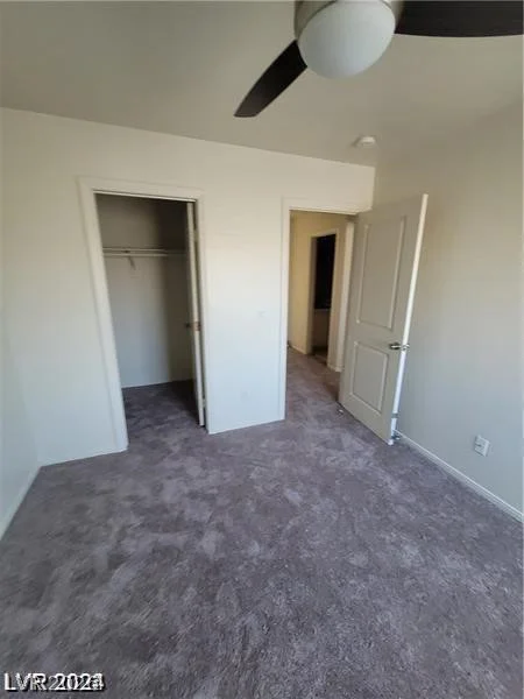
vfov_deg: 106.2
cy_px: 350
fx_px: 262
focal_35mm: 13
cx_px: 262
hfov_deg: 89.9
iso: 320
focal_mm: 2.2
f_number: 2.2
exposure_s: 1/60
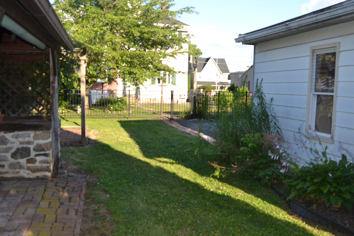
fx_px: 324
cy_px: 129
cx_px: 171
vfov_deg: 39.9
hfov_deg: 57.2
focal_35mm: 33
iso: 100
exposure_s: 1/200
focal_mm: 18
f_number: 5
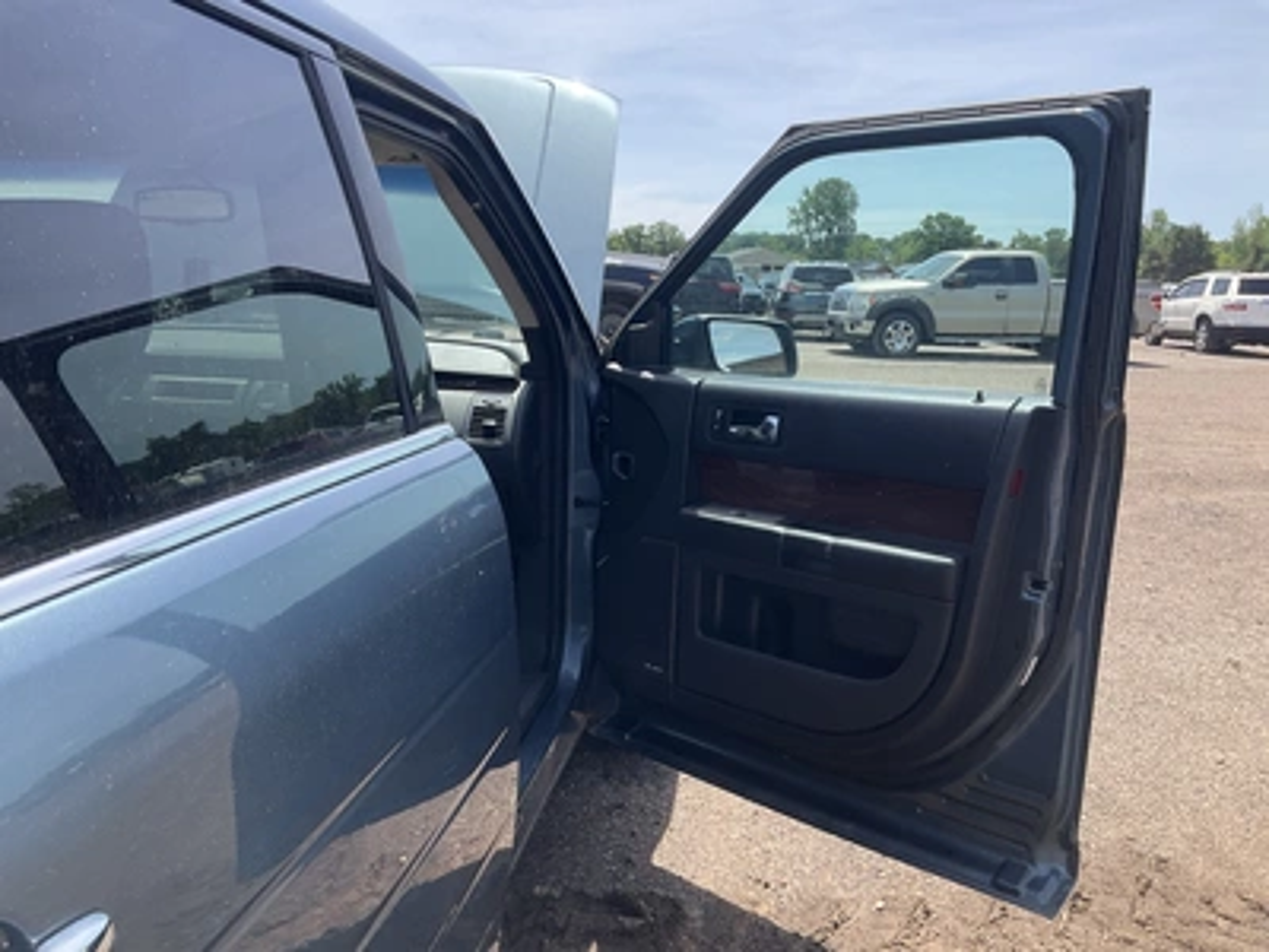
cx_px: 634
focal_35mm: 29
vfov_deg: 48.2
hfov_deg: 61.7
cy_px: 476
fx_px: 1063
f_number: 1.8
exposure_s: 1/627
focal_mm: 3
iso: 25
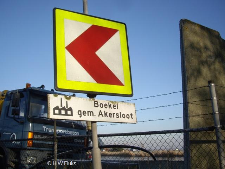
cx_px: 112
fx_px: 247
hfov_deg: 49.0
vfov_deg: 37.7
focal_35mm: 38
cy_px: 84
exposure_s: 1/800
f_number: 2.8
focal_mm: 7.9
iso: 64
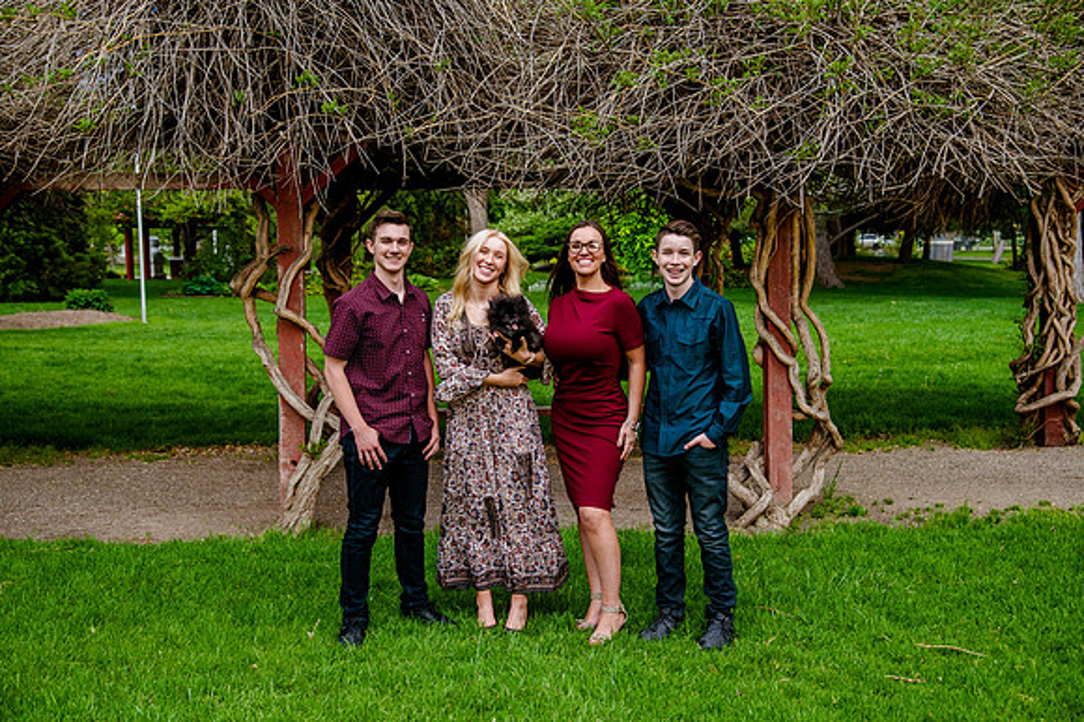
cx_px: 542
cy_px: 361
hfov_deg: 41.1
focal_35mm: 48
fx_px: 1444
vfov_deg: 28.0
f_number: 5.6
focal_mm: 48
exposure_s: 1/400
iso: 640
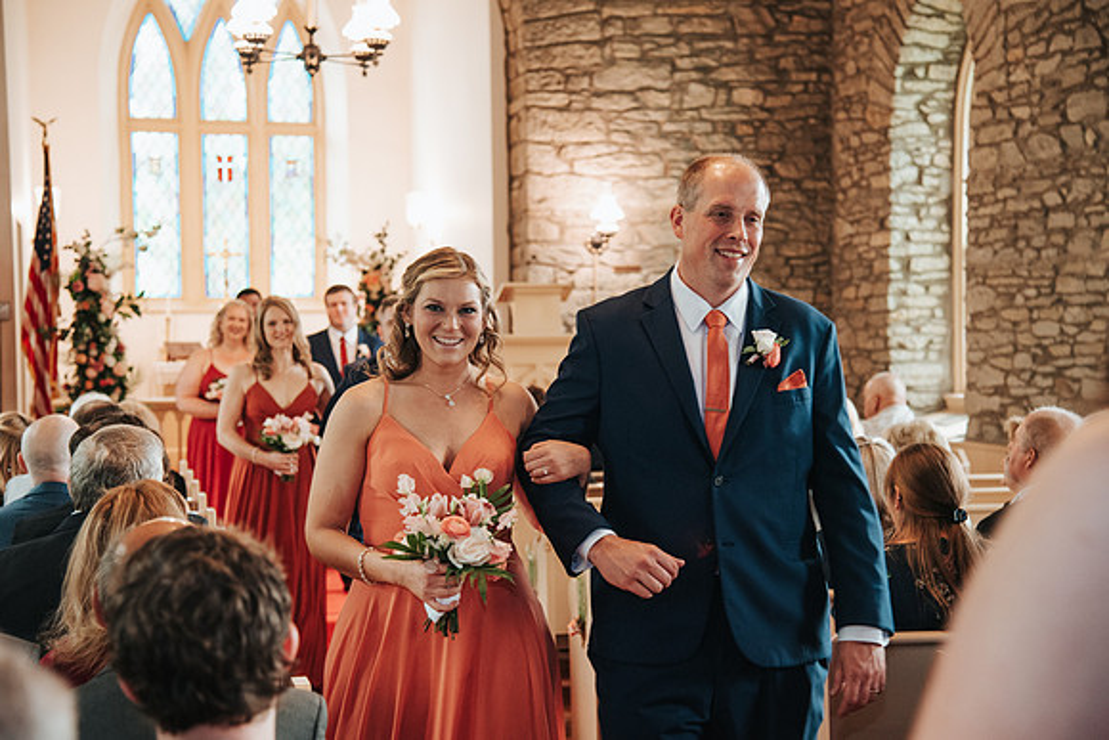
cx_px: 555
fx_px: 1902
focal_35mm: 62
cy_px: 370
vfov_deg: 22.0
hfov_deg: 32.5
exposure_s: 1/60
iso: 1600
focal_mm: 58
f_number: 4
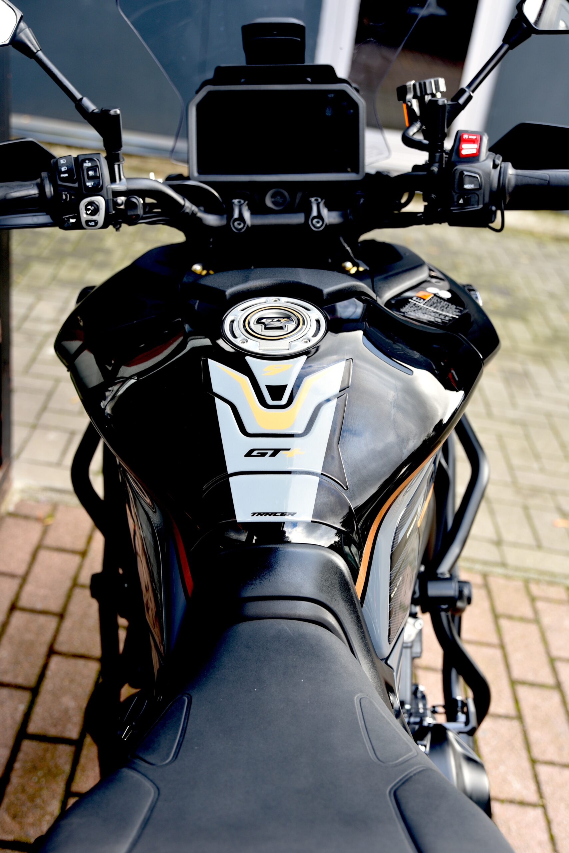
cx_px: 284
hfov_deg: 31.9
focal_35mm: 42
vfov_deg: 46.4
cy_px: 426
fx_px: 995
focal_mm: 42
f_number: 3.5
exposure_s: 1/60
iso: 200
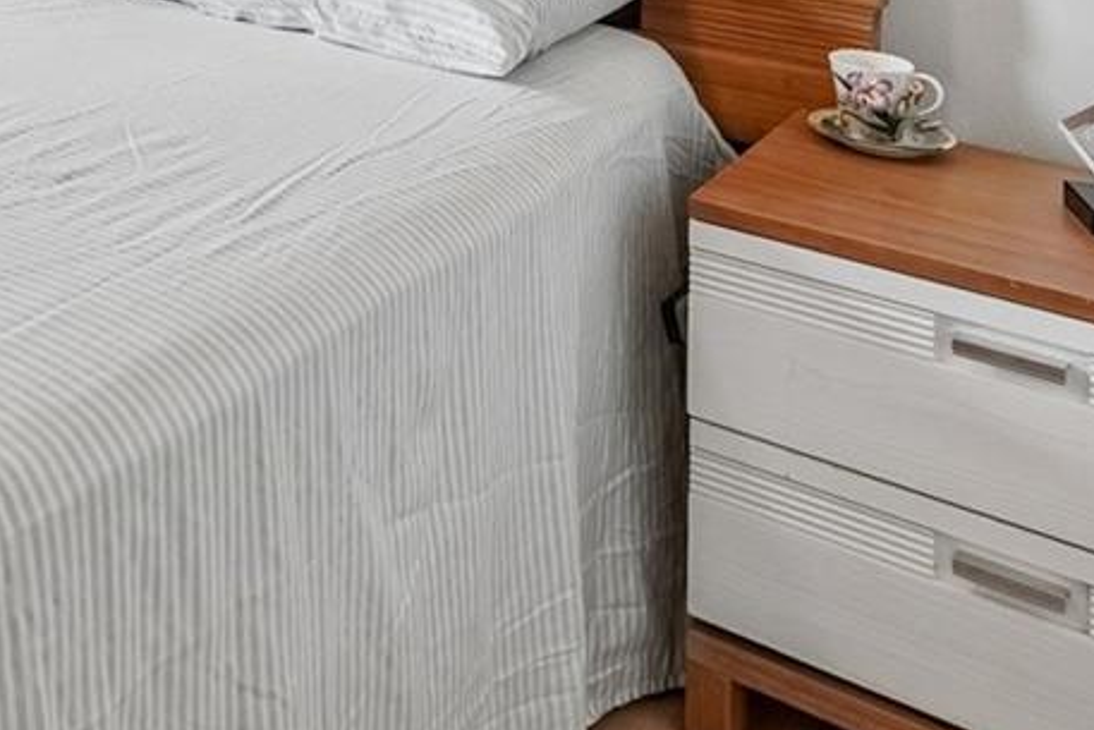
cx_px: -235
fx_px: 1702
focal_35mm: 56
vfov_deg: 20.2
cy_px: -424
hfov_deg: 30.1
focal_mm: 16
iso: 400
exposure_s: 1/15
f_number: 8
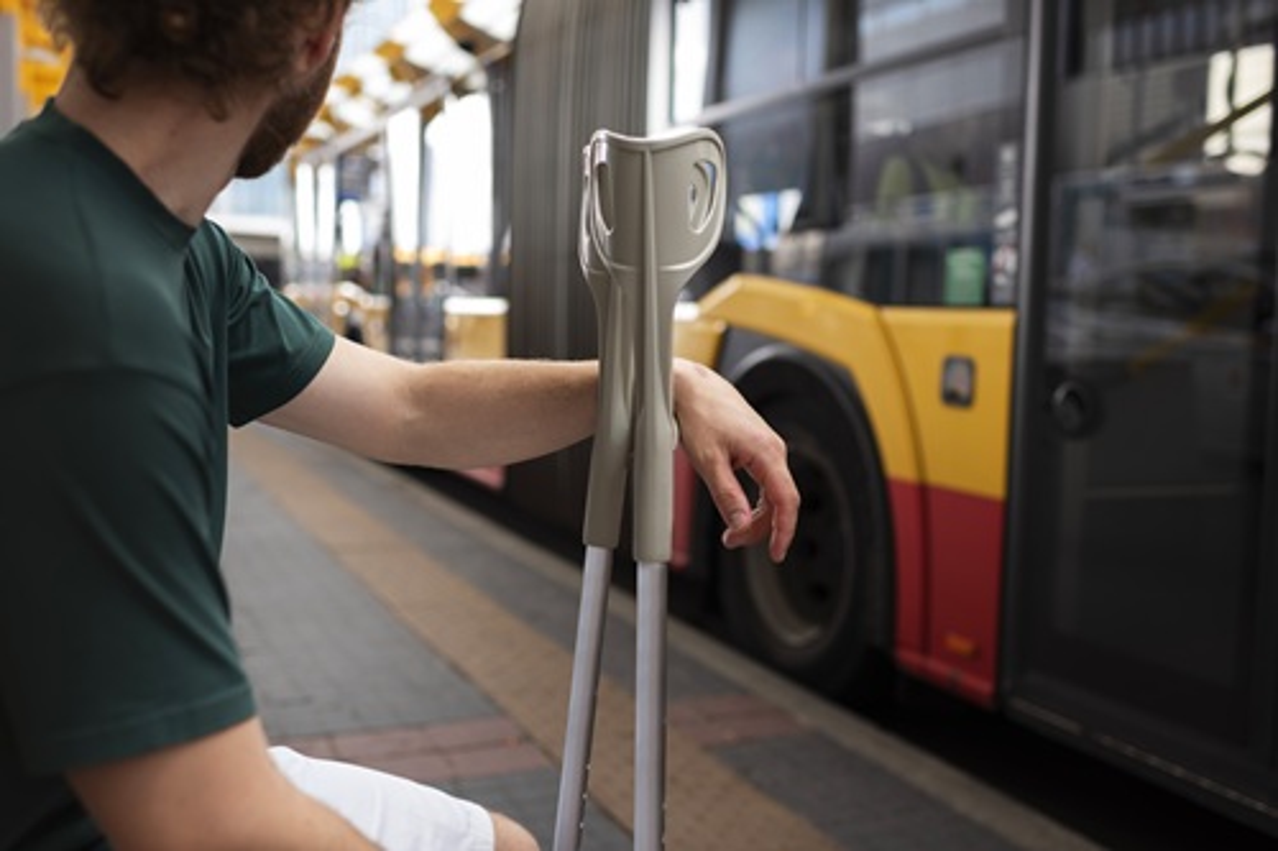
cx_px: 639
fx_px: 1242
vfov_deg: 37.8
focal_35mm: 35
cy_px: 426
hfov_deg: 54.5
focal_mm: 35
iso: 200
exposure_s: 1/160
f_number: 2.5
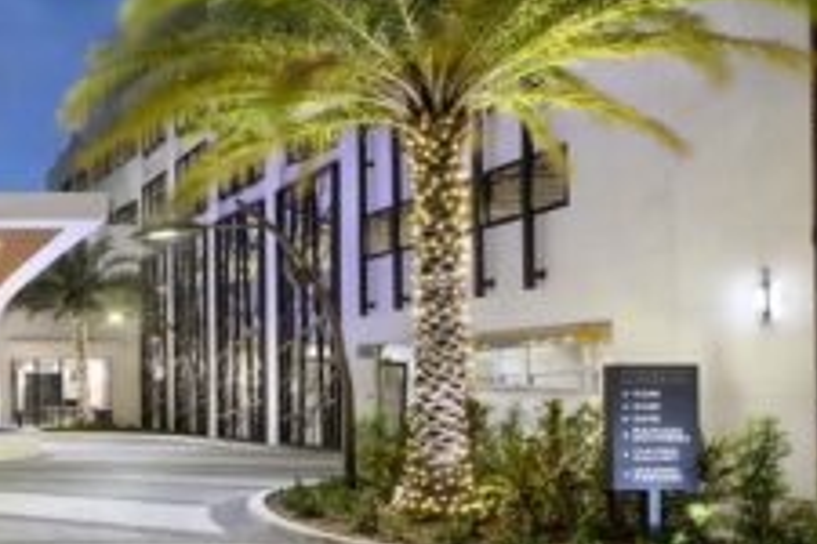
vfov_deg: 26.8
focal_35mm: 48
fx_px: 1089
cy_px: 22
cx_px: -134
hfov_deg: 34.1
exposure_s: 6
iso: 125
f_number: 11
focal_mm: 18
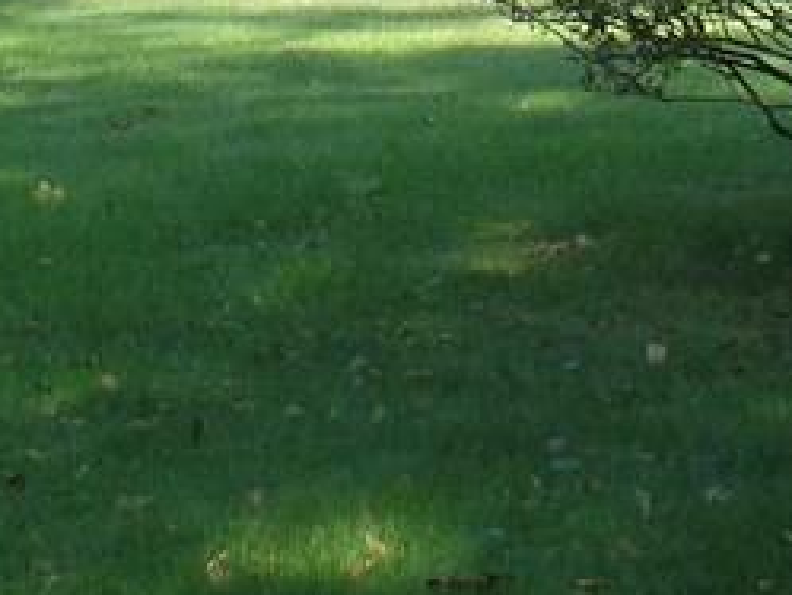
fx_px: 4235
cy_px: -340
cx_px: -382
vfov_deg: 7.9
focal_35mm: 185
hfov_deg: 10.3
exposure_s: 1/200
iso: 160
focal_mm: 8
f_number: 4
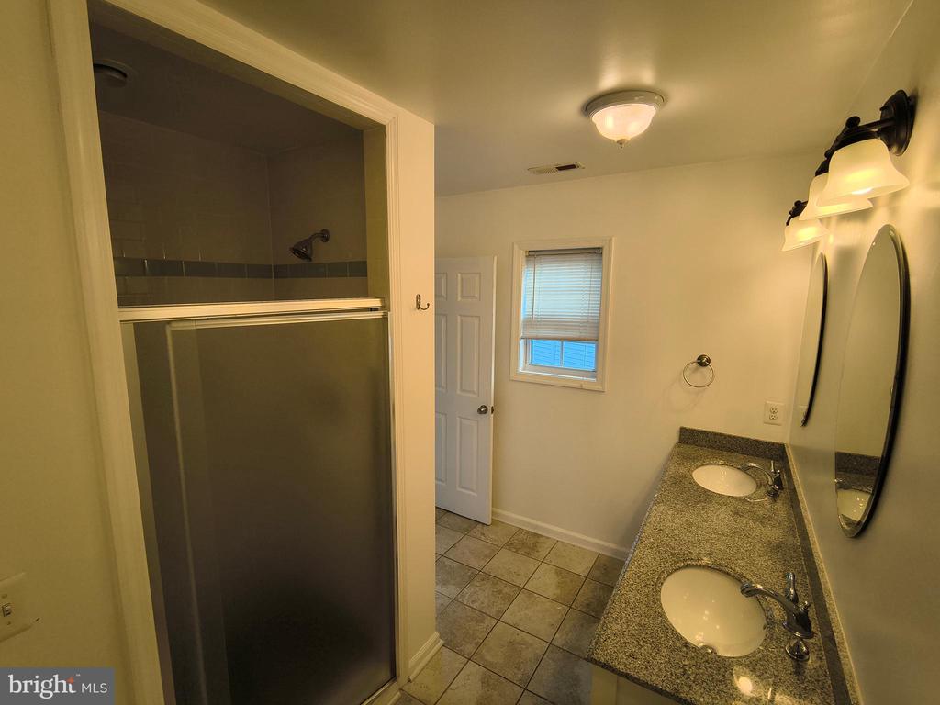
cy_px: 352
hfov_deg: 110.5
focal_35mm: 12
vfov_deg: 94.5
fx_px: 326
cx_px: 470
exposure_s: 1/120
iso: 110
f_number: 2.2
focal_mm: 2.13
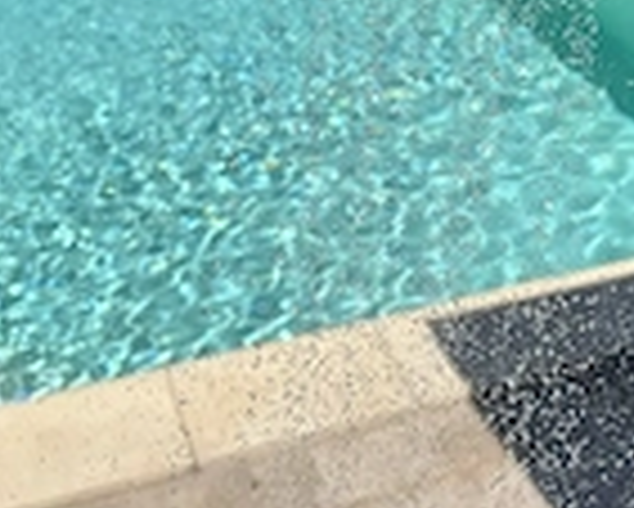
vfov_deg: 19.2
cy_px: -198
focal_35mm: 72
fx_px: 1352
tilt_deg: -6.7
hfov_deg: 26.0
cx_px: 481
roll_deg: +1.1
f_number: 1.5
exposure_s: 1/8000
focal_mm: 5.7
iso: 50
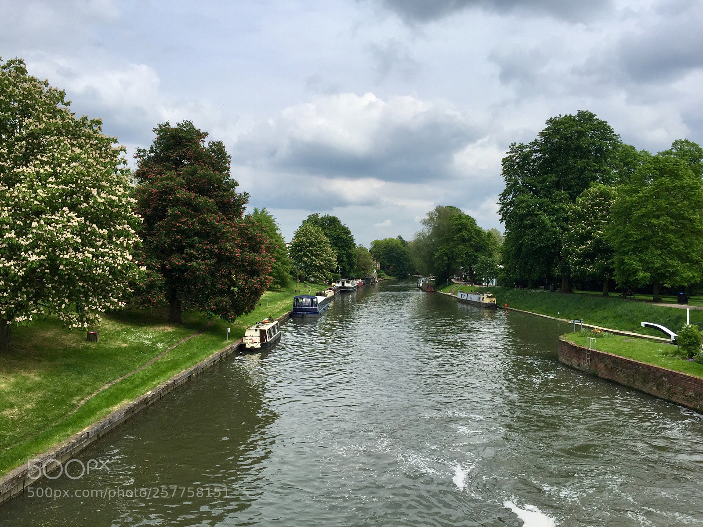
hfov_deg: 61.7
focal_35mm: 29
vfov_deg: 48.2
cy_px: 264
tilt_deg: +0.1
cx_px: 352
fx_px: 589
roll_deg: -1.1
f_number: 2.2
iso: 32
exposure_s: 1/3300
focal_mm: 4.15
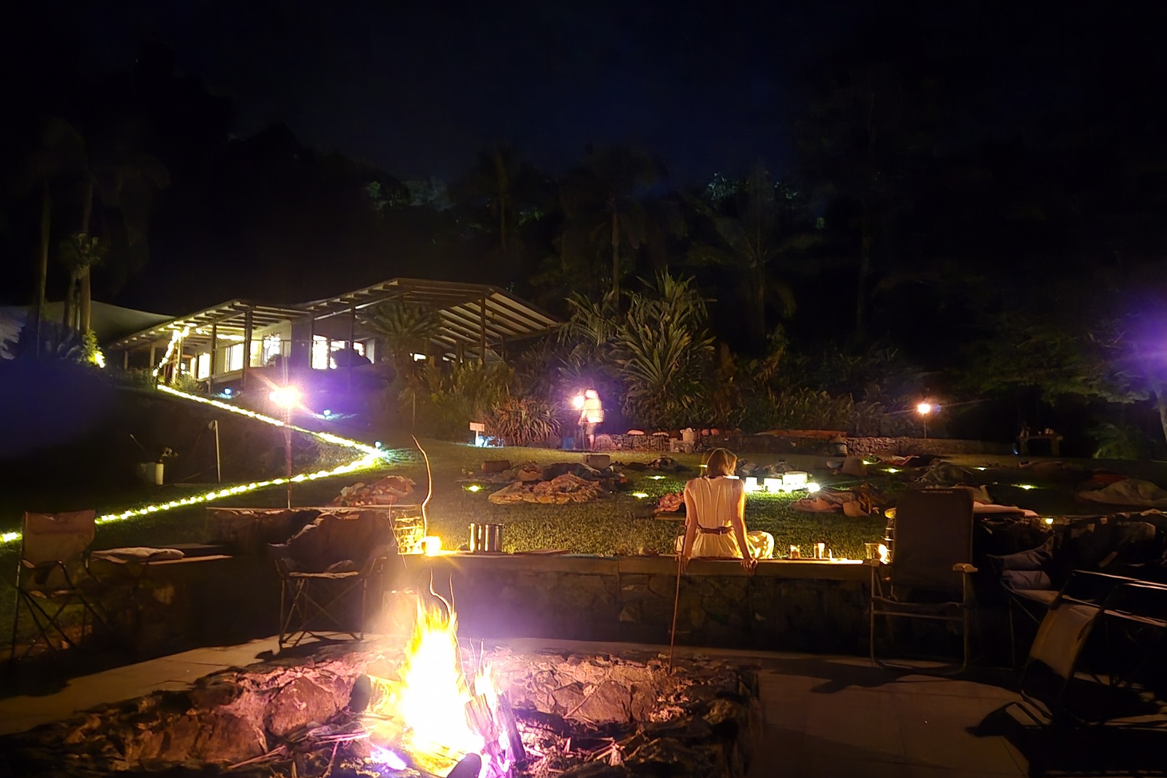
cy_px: 407
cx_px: 584
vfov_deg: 53.1
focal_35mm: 24
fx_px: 778
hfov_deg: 73.7
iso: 2000
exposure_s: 1/2
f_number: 1.8
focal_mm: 5.4
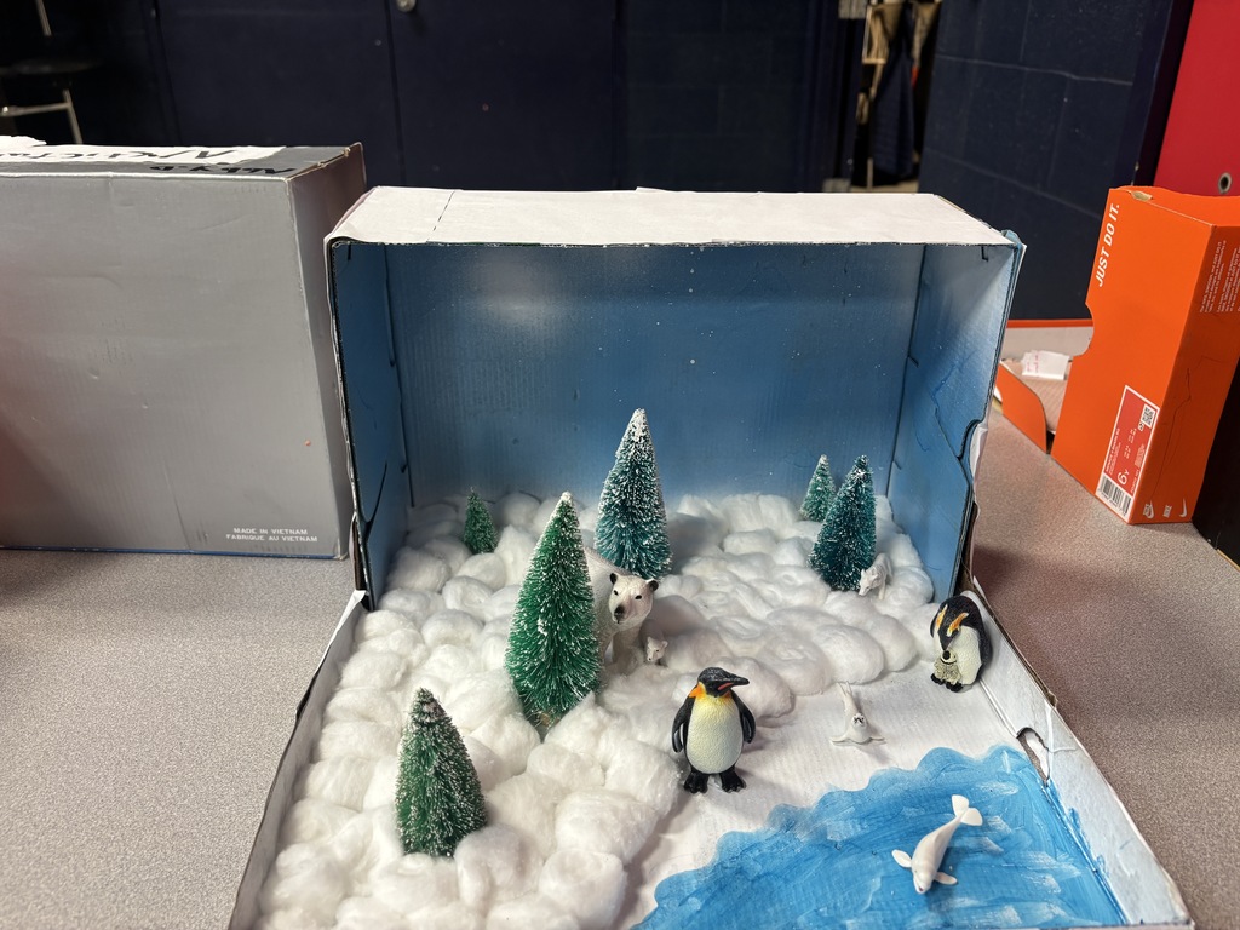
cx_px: 620
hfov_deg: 67.3
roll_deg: +0.0
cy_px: 465
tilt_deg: -25.4
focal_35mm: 26
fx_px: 931
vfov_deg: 53.1
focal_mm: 5.96
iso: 125
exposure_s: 1/60
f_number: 1.6
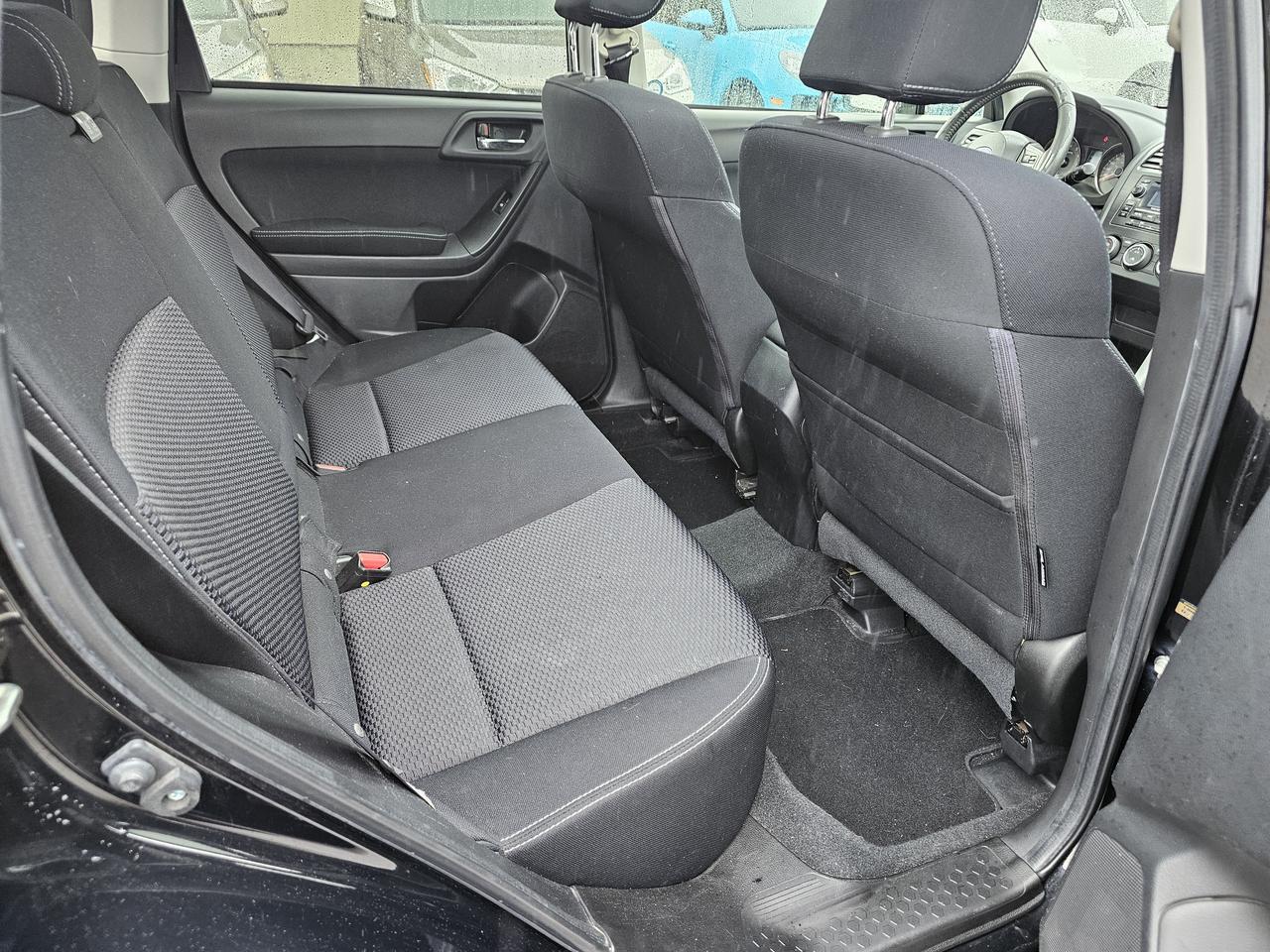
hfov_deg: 73.9
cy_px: 476
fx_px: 844
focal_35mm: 23
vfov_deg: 58.9
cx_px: 635
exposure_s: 1/120
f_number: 1.7
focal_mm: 6.3
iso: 200
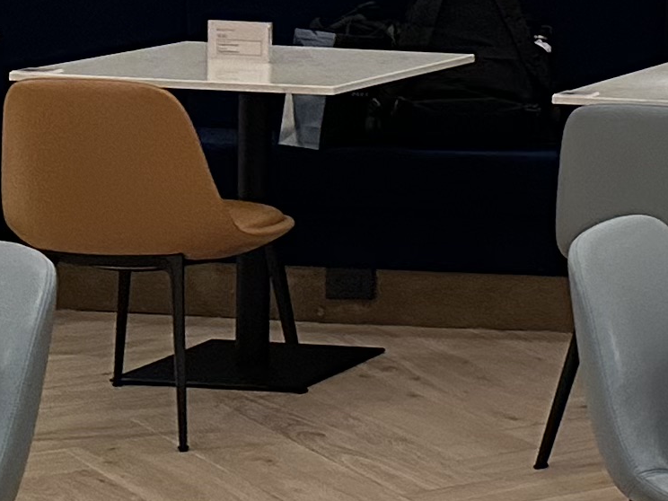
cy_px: -4
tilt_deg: -1.3
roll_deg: -2.5
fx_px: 2509
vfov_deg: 11.3
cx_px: 1561
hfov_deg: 12.3
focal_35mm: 130
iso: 320
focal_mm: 6.86
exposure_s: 1/59
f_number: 1.78
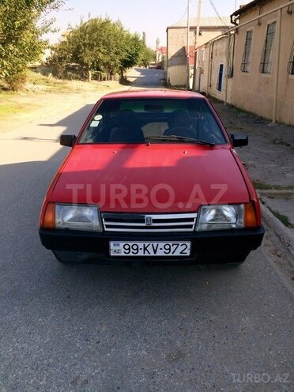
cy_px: 196
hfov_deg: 48.2
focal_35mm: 29
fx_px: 328
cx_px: 147
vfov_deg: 61.7
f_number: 2.2
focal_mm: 4.15
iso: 32
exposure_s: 1/651
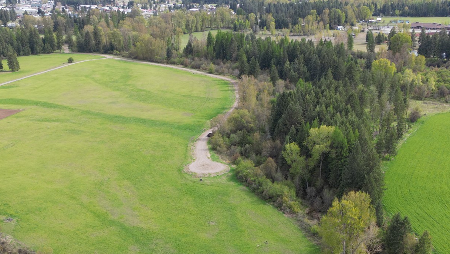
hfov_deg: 46.3
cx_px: 250
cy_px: 207
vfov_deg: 26.6
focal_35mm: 44
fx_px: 525
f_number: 1.7
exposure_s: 1/1500
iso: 150
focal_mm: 6.72
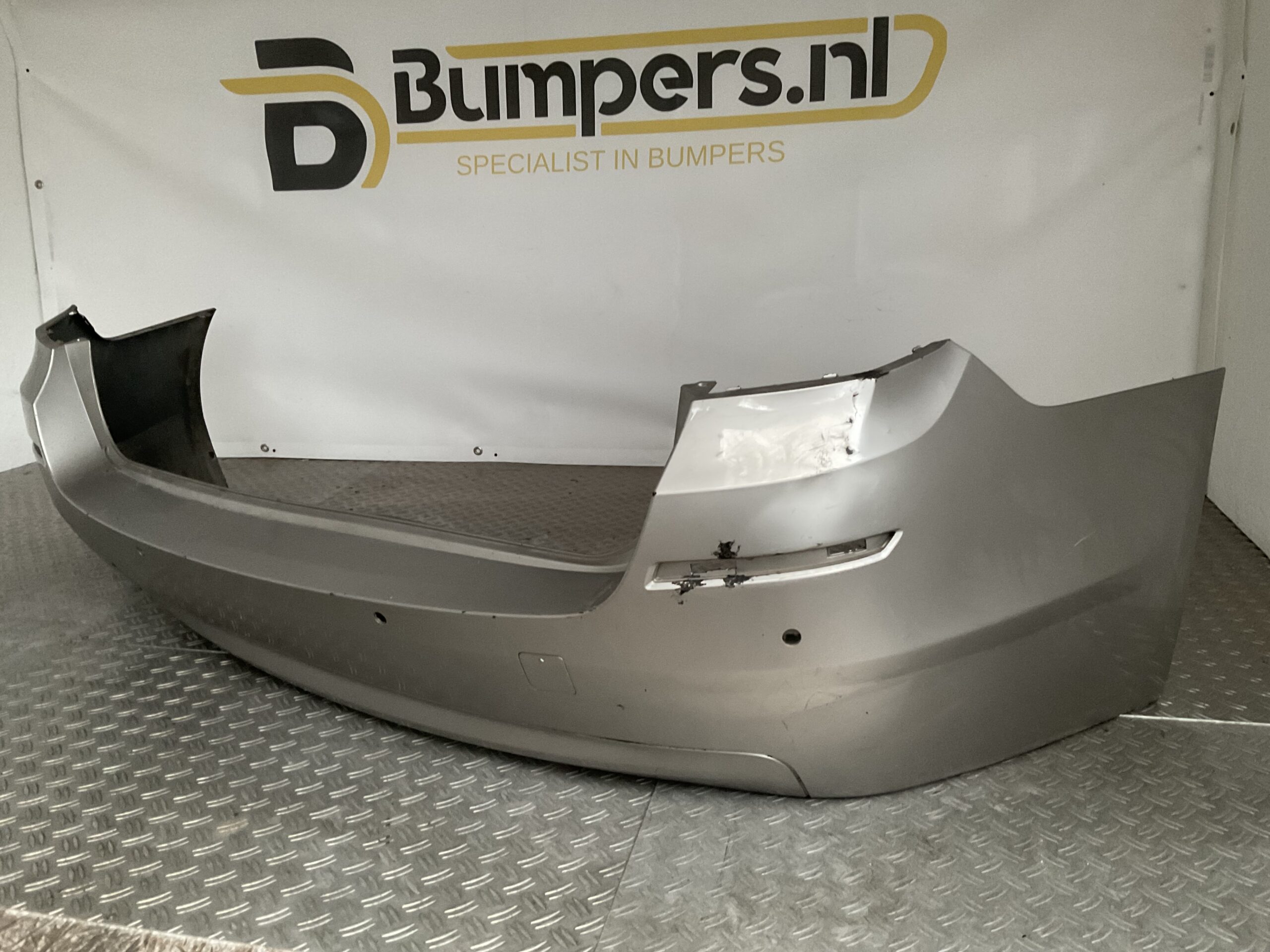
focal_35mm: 29
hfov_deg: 61.7
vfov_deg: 48.2
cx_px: 635
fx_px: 1064
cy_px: 476
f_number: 1.8
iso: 250
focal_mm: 3
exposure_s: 1/25
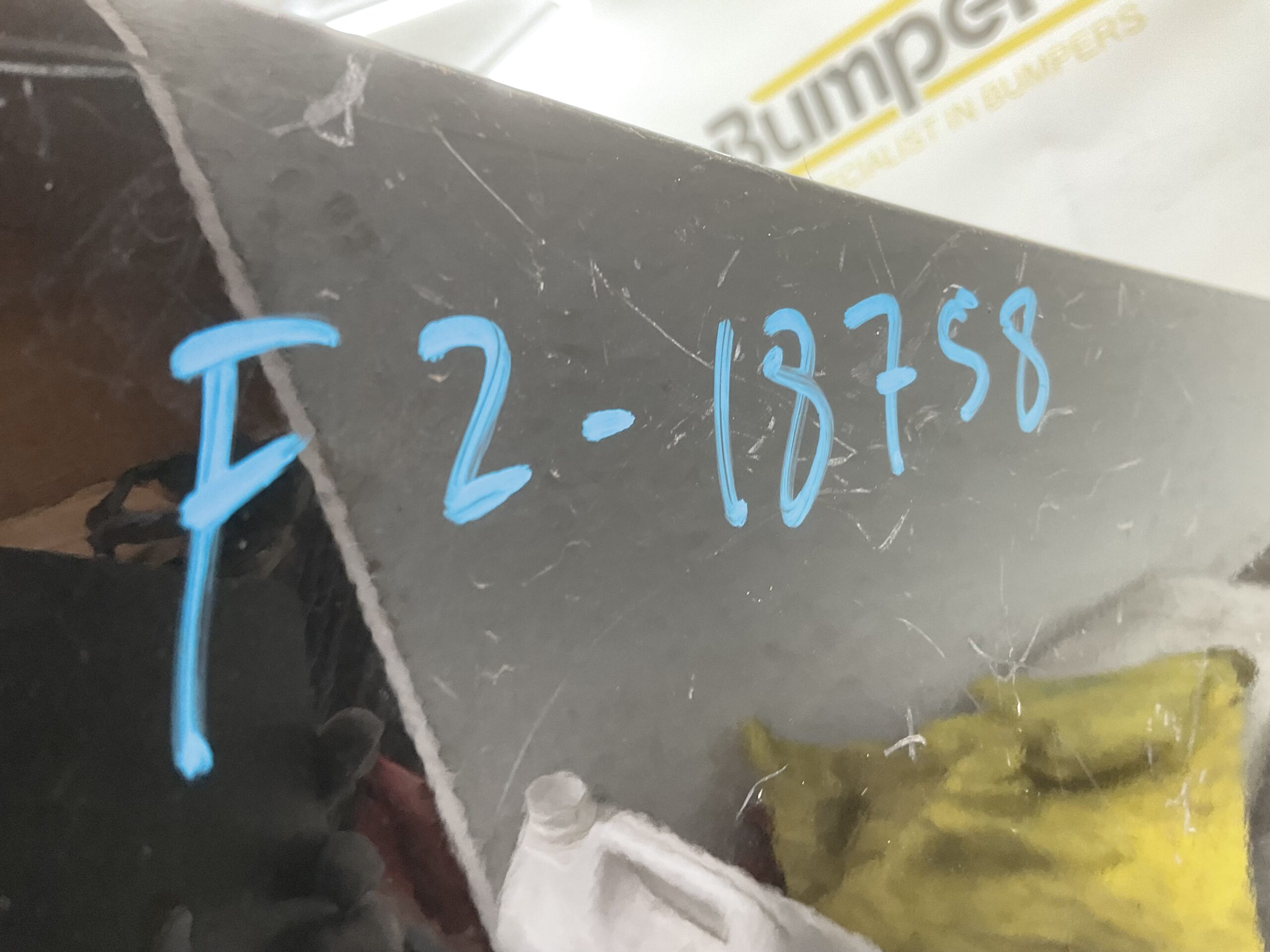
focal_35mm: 29
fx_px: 1064
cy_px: 476
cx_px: 635
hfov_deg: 61.7
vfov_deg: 48.2
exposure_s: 1/60
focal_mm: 3
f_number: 1.8
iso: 50
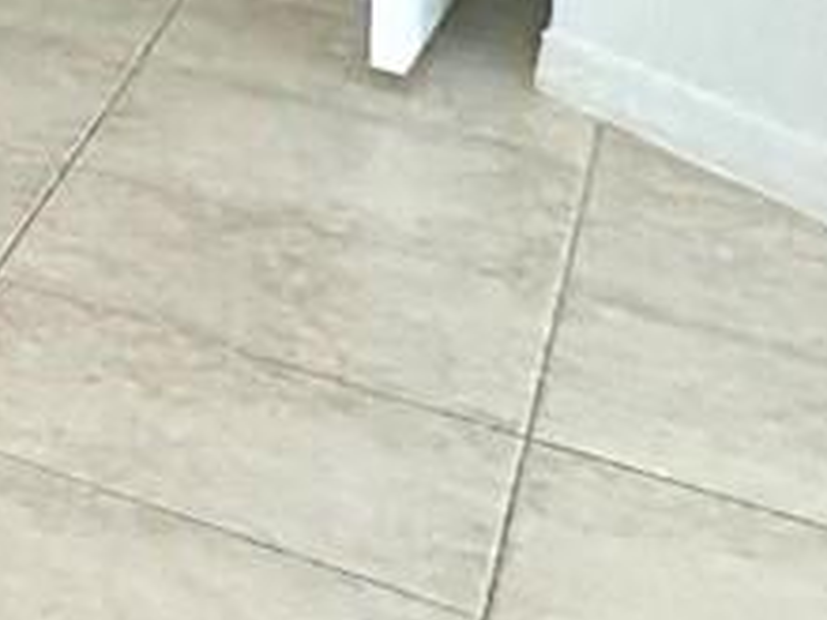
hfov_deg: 10.0
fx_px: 2437
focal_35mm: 102
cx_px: -1974
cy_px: -845
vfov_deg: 11.9
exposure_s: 1/120
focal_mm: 2.22
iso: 64
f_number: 2.2
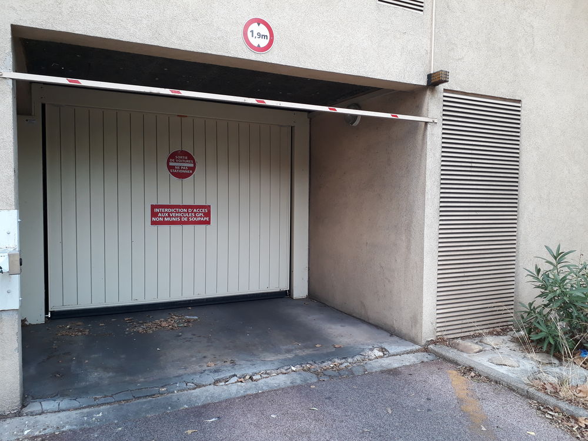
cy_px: 220
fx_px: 459
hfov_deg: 65.3
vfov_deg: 51.4
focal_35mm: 27
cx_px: 294
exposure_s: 1/100
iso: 50
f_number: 1.9
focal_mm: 3.6
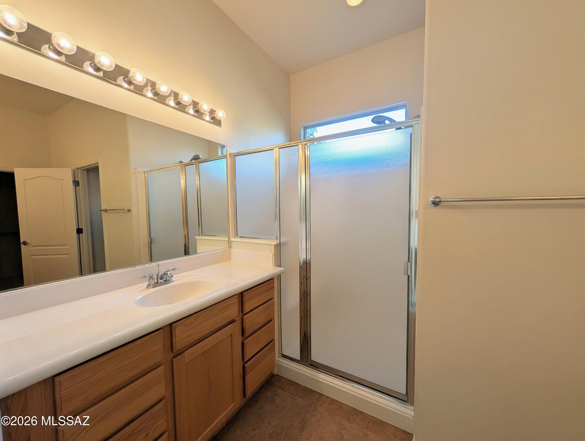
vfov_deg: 94.6
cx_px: 292
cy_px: 220
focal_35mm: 12
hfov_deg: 110.5
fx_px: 203
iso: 43
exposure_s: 1/164
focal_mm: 2.02
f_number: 1.7
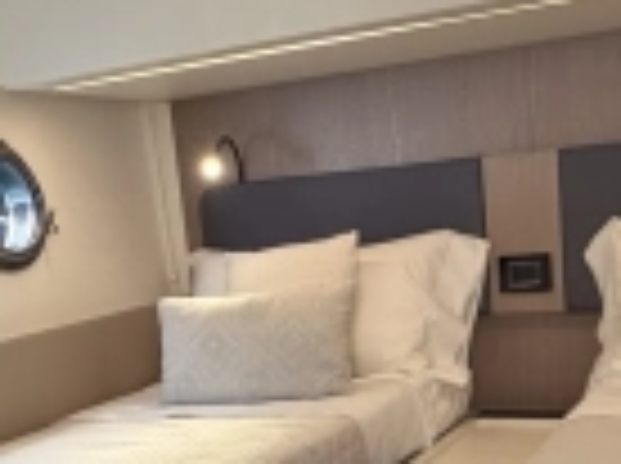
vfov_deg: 25.3
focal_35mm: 56
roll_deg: +6.5
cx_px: 346
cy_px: 403
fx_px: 1003
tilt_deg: -13.2
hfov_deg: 34.4
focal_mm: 2.22
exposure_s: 1/100
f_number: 2.2
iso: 250
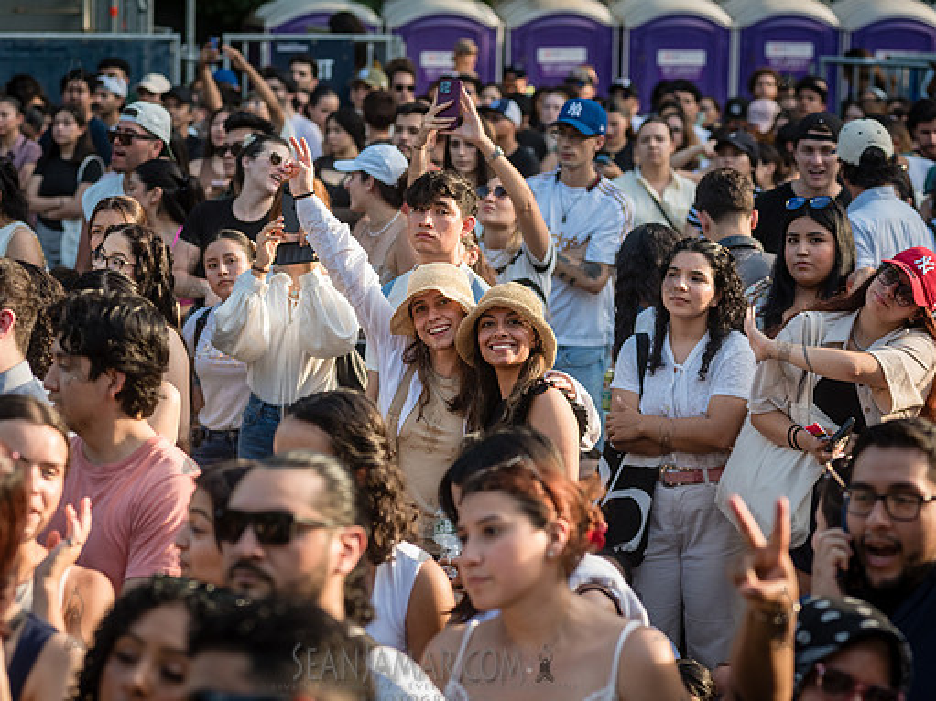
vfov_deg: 11.3
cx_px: 429
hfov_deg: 15.1
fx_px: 3541
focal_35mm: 131
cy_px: 352
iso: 1000
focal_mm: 120
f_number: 4.5
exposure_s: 1/1000
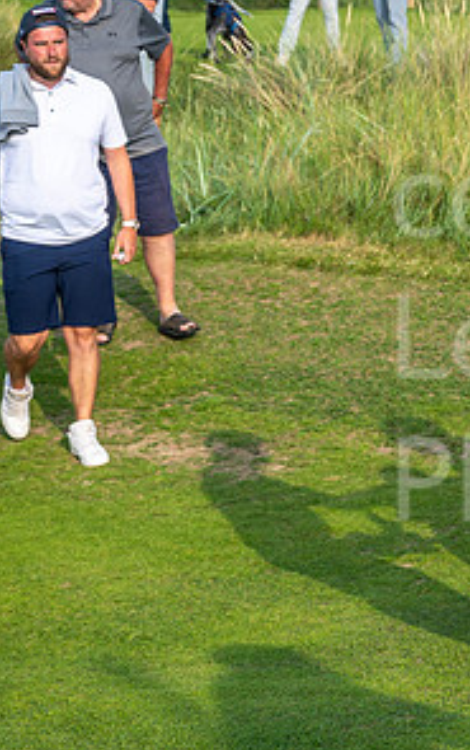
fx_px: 1840
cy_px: 361
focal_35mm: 90
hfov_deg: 13.6
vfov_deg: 23.0
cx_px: 727
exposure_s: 1/640
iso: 100
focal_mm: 45
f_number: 4.5
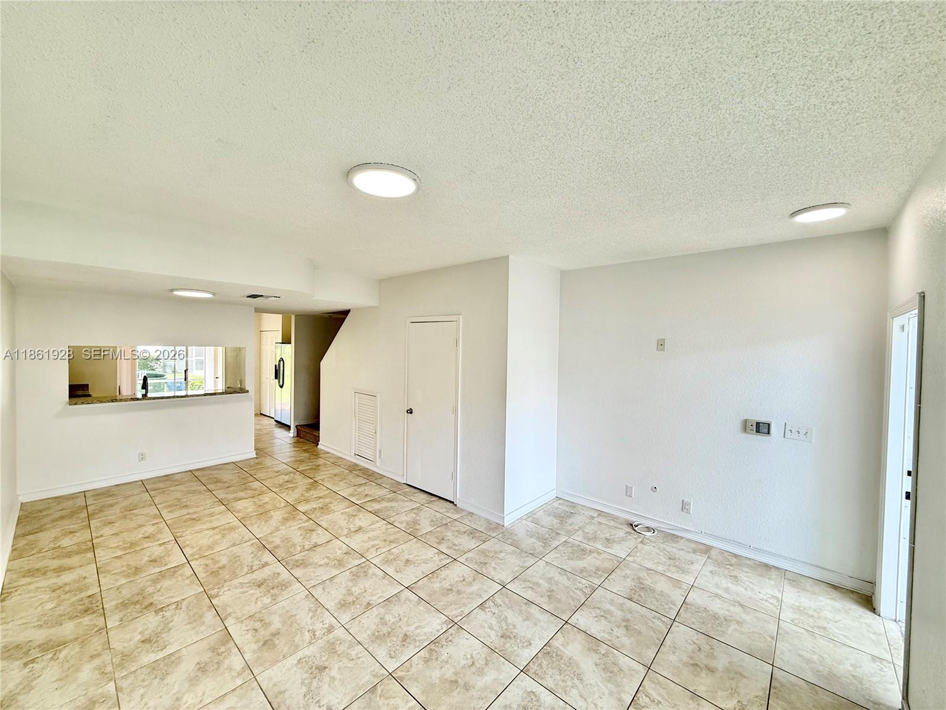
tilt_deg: -1.4
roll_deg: -0.7
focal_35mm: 14
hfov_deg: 102.1
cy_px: 355
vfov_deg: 85.7
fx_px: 383
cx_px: 473
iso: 160
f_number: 2.2
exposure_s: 1/120
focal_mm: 2.22
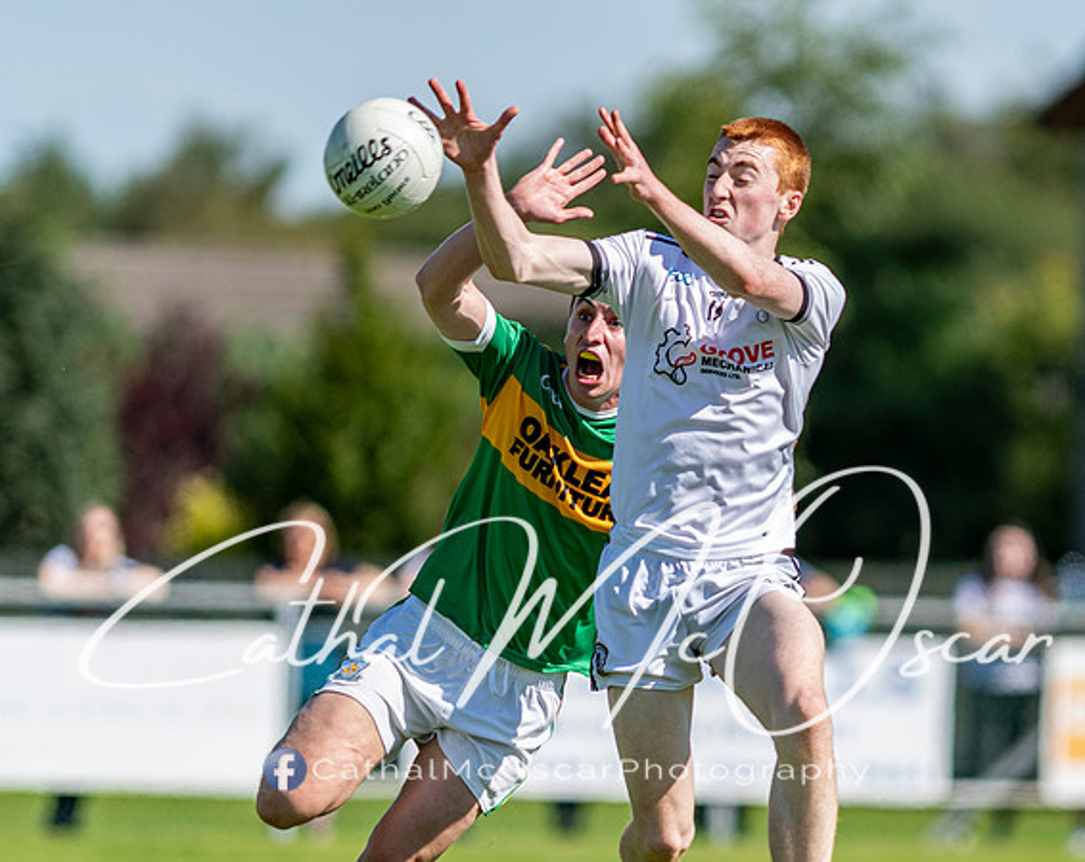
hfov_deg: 3.1
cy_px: 517
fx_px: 19931
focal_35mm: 622
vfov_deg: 2.5
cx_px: 776
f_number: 2.8
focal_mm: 300
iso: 100
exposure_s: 1/2000
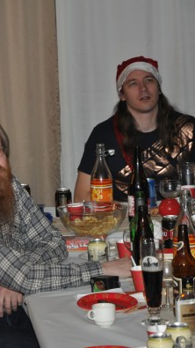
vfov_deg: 12.9
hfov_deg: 7.2
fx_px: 1536
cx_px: -27
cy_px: 174
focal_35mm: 167
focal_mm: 70
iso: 800
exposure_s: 1/60
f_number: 4.5
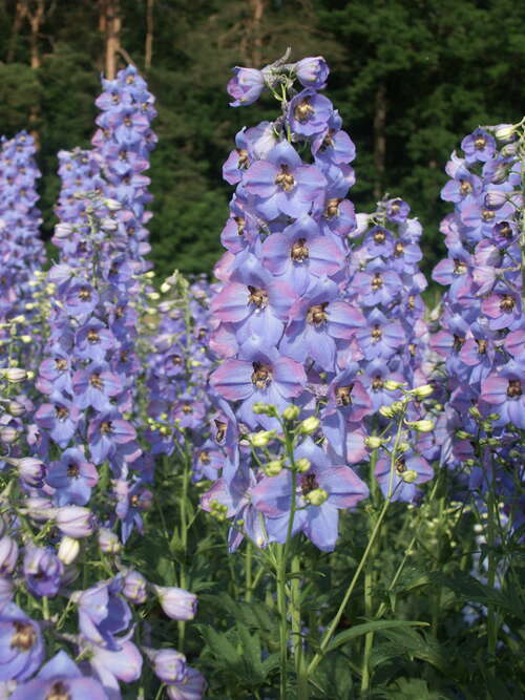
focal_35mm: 44
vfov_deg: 43.0
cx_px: 262
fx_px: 890
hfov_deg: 32.9
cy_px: 350
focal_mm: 11.42
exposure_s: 1/1000
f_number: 3.5
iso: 100
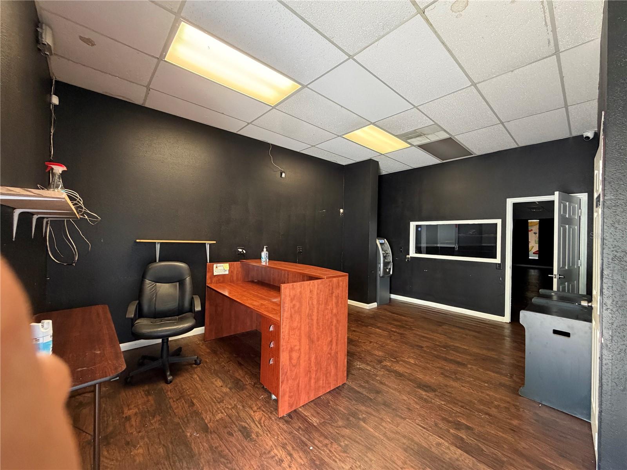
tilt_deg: +0.2
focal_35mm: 14
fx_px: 254
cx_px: 314
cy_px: 235
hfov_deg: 102.1
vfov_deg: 85.7
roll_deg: -0.5
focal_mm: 2.22
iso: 400
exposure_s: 1/60
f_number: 2.2
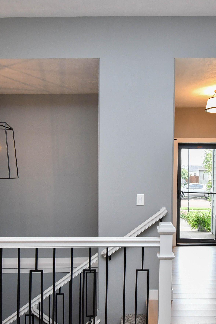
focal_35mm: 26
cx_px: 123
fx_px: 234
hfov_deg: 49.4
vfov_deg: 69.2
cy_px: 180
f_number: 5.6
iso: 1250
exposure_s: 1/125
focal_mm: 10
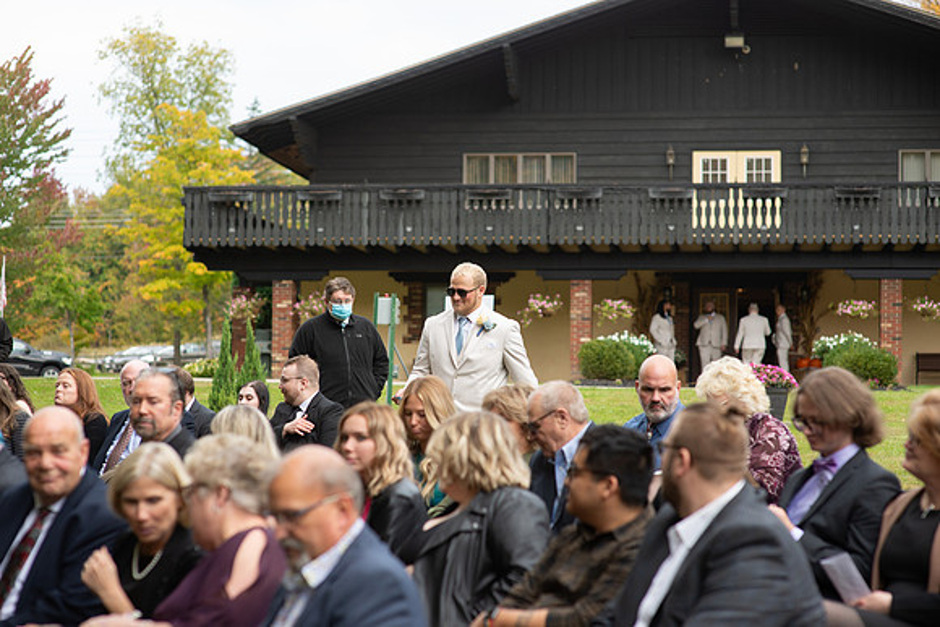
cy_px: 314
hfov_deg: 23.9
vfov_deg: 16.1
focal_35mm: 85
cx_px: 470
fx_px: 2220
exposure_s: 1/640
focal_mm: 85
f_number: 3.5
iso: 640
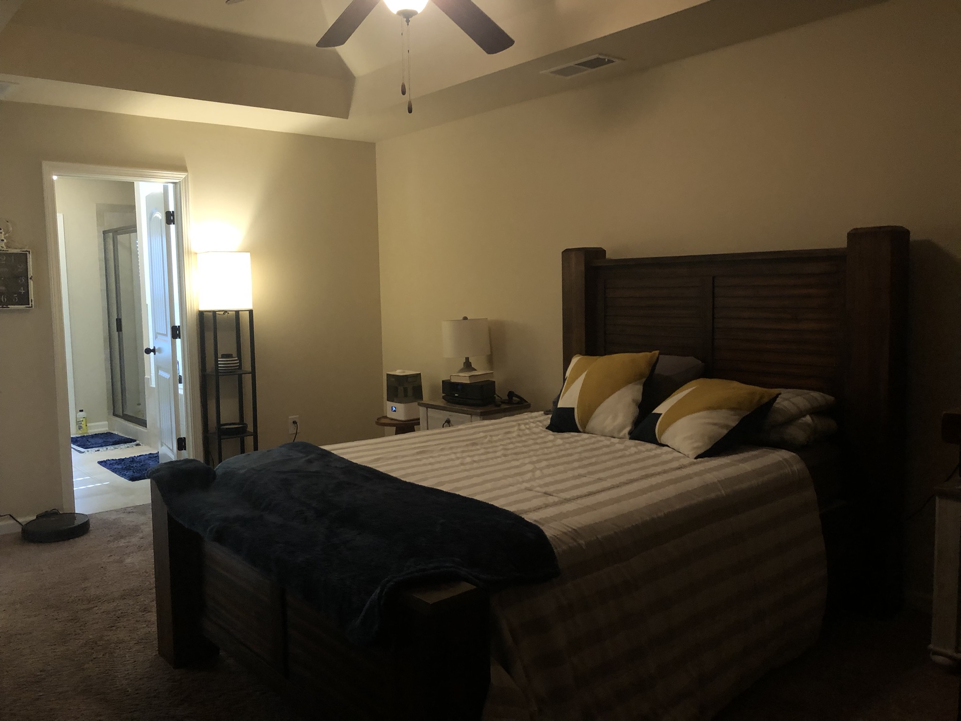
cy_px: 360
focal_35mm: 28
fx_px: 777
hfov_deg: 63.4
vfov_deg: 49.7
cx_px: 480
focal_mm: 3.99
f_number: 1.8
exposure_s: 1/15
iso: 40
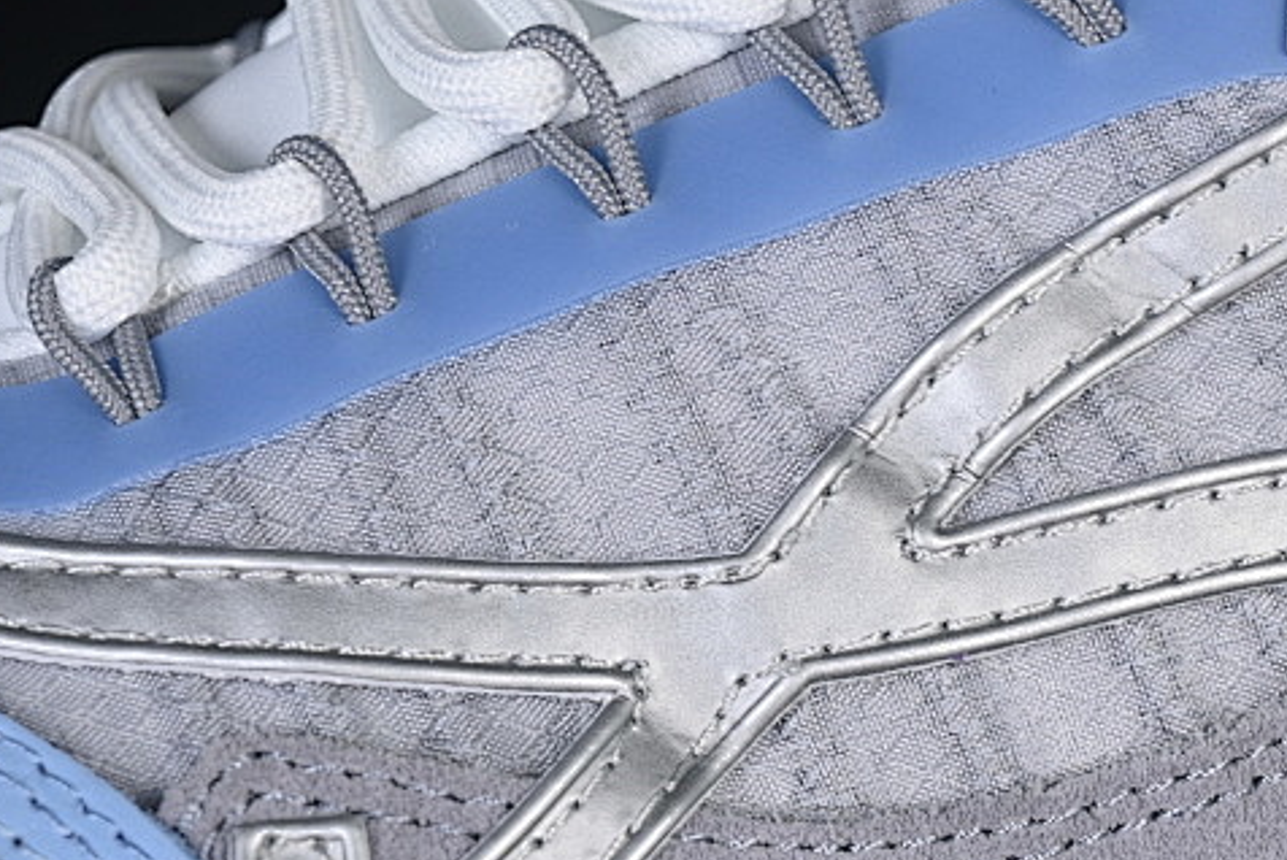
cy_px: 487
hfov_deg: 12.0
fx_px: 6081
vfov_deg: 8.1
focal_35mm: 170
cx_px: 1163
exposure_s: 1/80
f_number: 7.1
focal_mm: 50
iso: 160
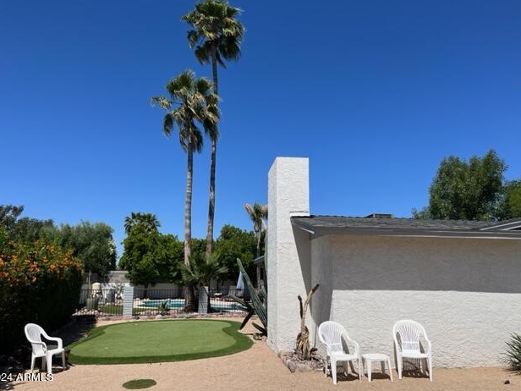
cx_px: 255
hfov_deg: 65.3
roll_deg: -0.4
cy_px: 192
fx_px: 406
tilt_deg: +11.0
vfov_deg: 51.4
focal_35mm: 27
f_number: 1.6
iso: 50
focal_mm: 5.1
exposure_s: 1/5076
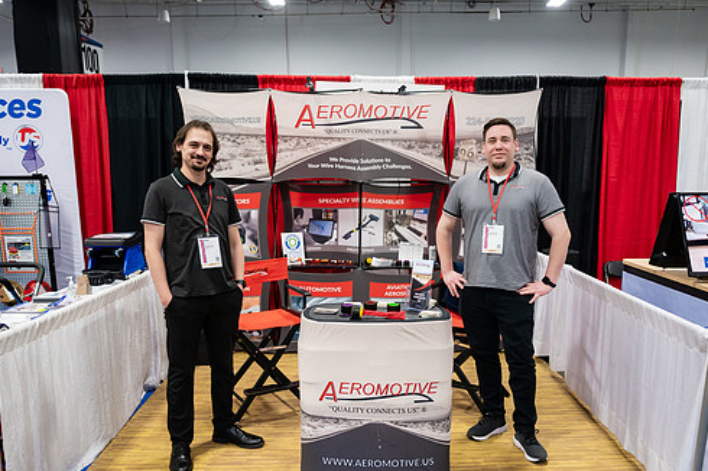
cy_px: 275
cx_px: 373
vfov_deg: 43.4
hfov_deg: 61.9
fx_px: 590
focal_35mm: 30
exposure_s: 1/200
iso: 2500
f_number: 3.2
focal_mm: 24
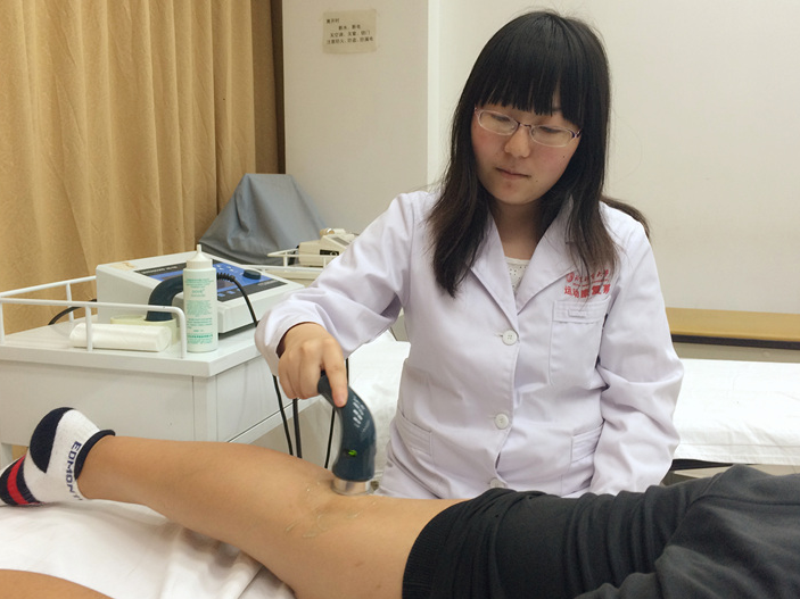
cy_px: 277
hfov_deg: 55.4
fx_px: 763
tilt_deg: -7.7
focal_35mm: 33
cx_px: 402
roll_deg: +0.5
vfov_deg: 42.9
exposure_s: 1/33
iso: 64
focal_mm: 4.15
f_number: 2.2
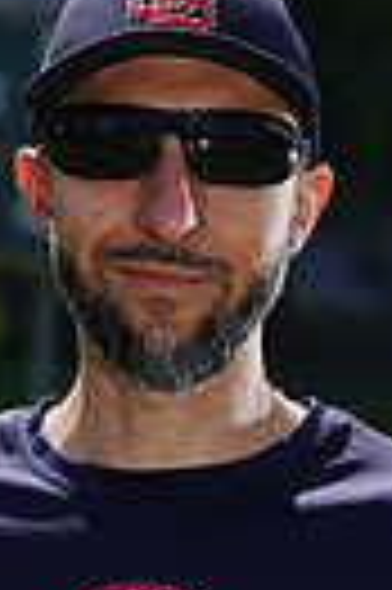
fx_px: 9596
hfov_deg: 2.3
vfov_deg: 3.5
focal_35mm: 586
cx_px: -34
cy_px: 946
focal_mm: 132
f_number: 8
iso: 100
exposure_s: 1/250
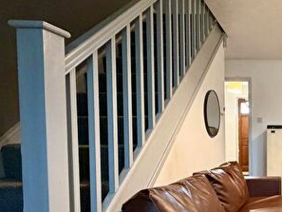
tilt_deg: -3.2
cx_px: 297
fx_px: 269
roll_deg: -0.1
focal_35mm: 33
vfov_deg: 42.1
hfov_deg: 44.6
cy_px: 150
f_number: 2.2
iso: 500
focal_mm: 2.22
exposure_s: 1/50
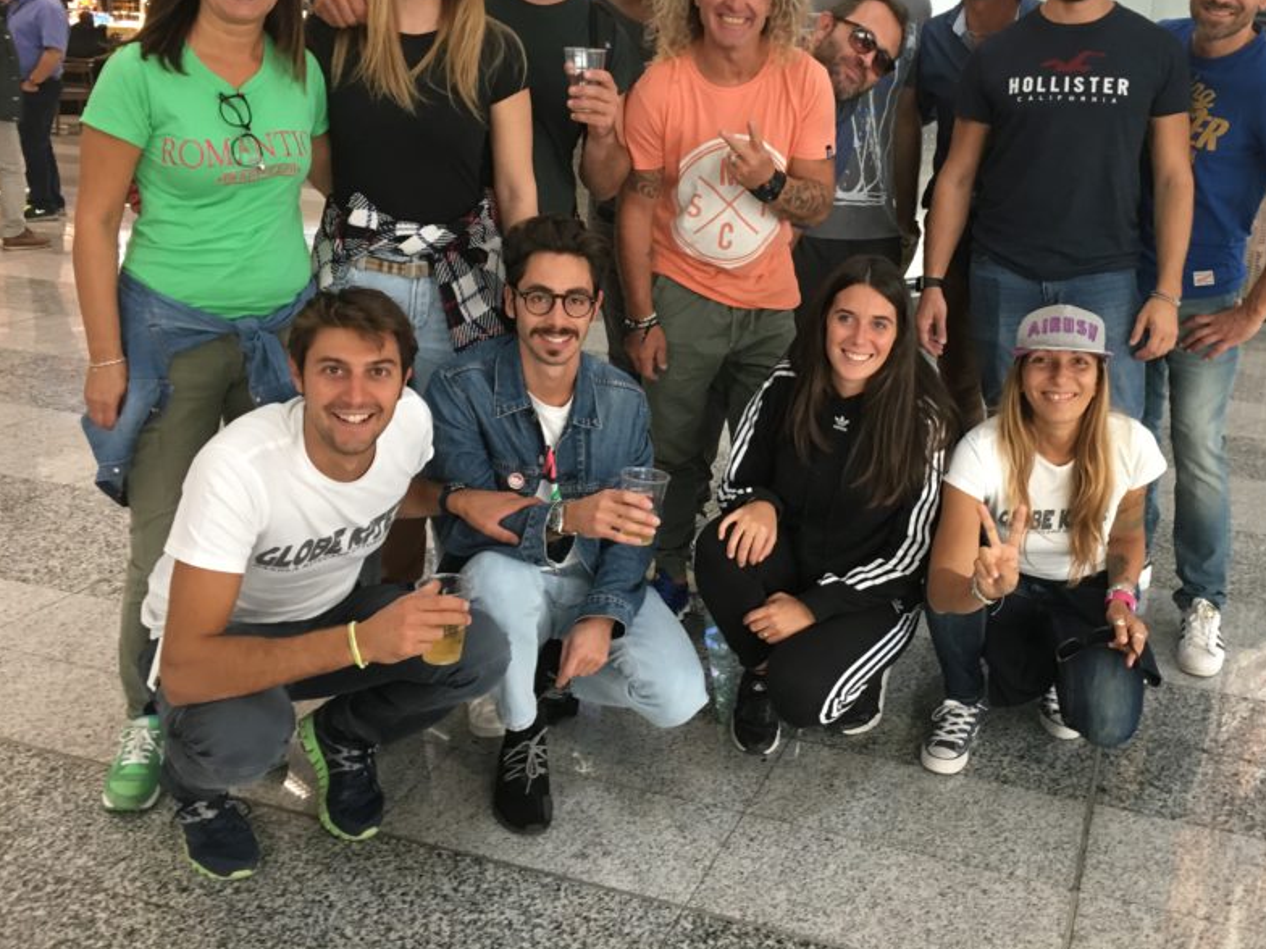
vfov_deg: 38.4
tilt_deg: -12.7
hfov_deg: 49.7
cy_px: 352
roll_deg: -2.0
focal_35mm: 37
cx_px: 775
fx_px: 1353
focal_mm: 4.15
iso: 125
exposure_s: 1/33
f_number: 2.2
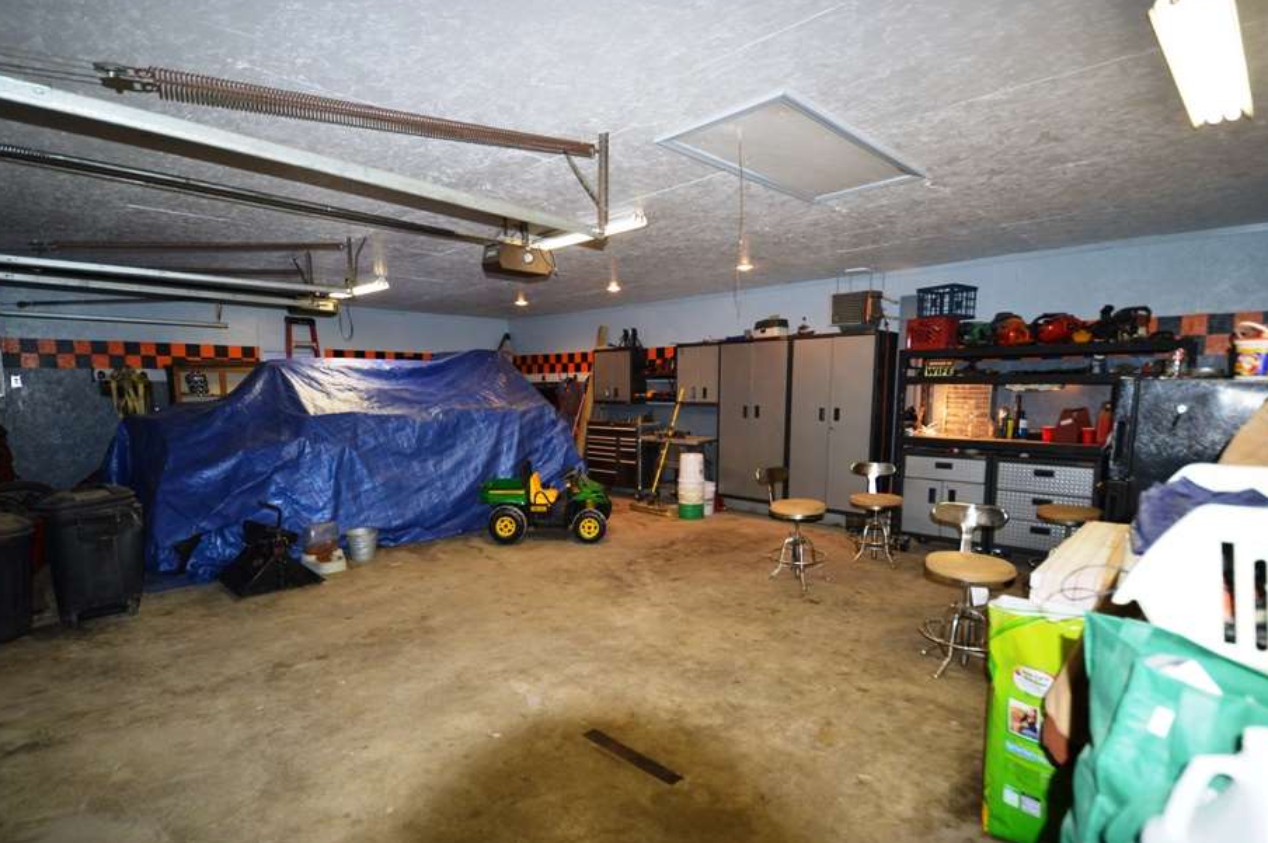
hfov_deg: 93.3
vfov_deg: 70.1
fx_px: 598
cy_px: 465
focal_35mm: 17
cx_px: 612
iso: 640
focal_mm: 10
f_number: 3.5
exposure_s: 1/60
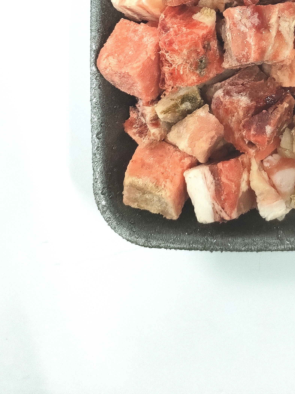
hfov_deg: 25.0
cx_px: 261
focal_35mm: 57
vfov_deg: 30.3
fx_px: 648
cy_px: -37
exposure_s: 1/33.3
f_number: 1.8
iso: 452
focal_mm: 4.75
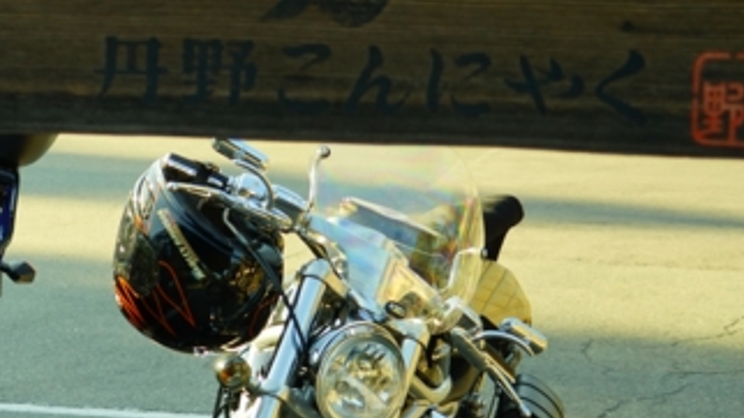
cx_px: -65
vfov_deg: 10.4
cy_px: 217
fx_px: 2308
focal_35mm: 117
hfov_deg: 17.7
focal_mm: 45
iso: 100
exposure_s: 1/80
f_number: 4.5
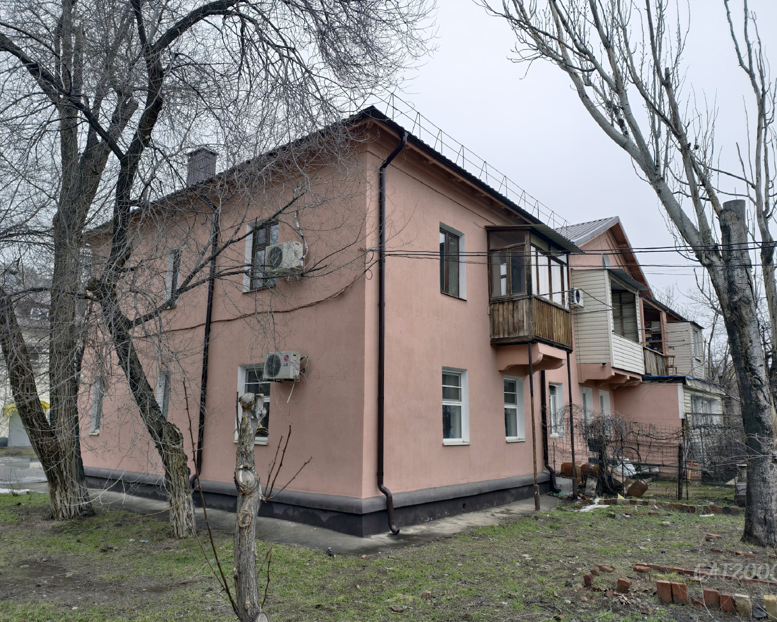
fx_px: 552
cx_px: 380
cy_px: 311
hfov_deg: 70.3
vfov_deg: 58.8
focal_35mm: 24
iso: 72
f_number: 1.57
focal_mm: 6.54
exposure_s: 1/1166
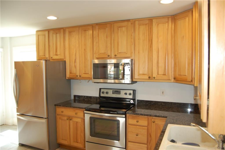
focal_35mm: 27
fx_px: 169
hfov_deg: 67.4
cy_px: 75
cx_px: 112
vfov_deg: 47.8
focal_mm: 18
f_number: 3.5
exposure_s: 1/60
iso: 400
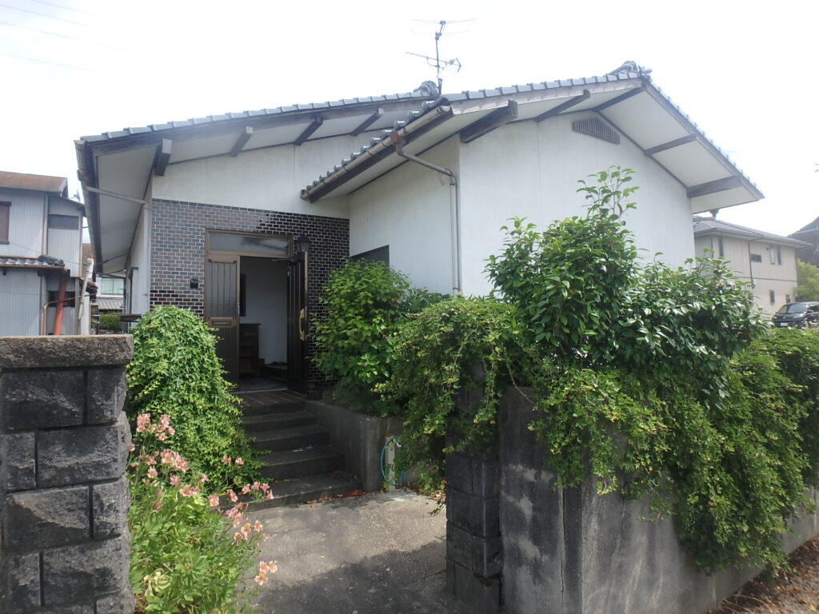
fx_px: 497
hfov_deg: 79.0
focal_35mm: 21
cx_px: 410
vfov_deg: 63.4
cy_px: 307
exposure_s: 1/800
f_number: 3.5
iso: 125
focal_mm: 3.7
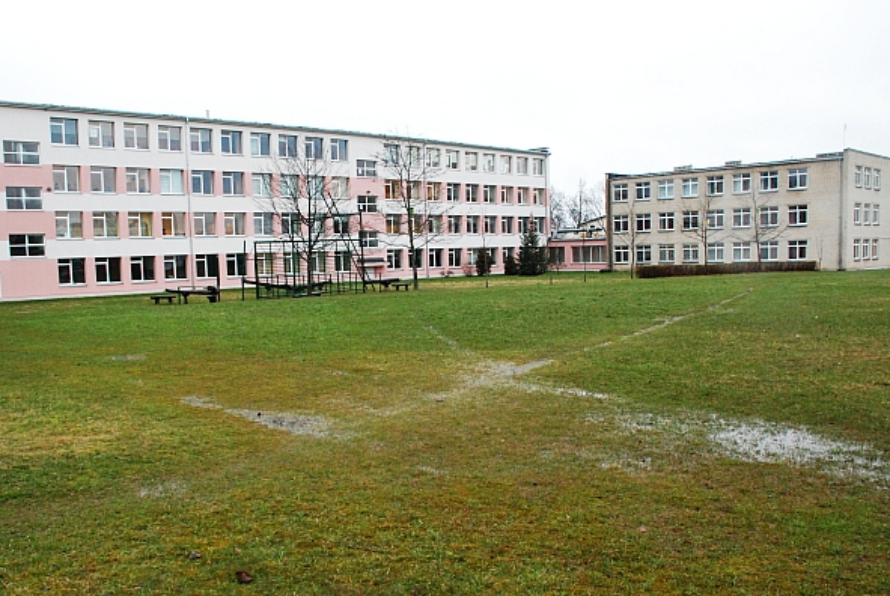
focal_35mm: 32
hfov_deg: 58.6
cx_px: 426
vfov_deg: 41.1
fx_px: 792
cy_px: 342
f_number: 6.3
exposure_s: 1/160
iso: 1600
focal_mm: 18
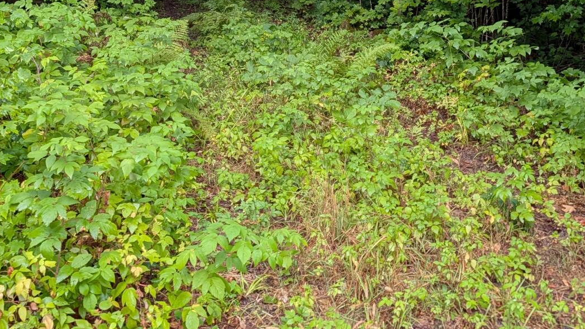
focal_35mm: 50
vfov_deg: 22.0
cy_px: -75
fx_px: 776
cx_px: 246
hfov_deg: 41.2
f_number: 1.68
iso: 21
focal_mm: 6.9
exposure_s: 1/85.1
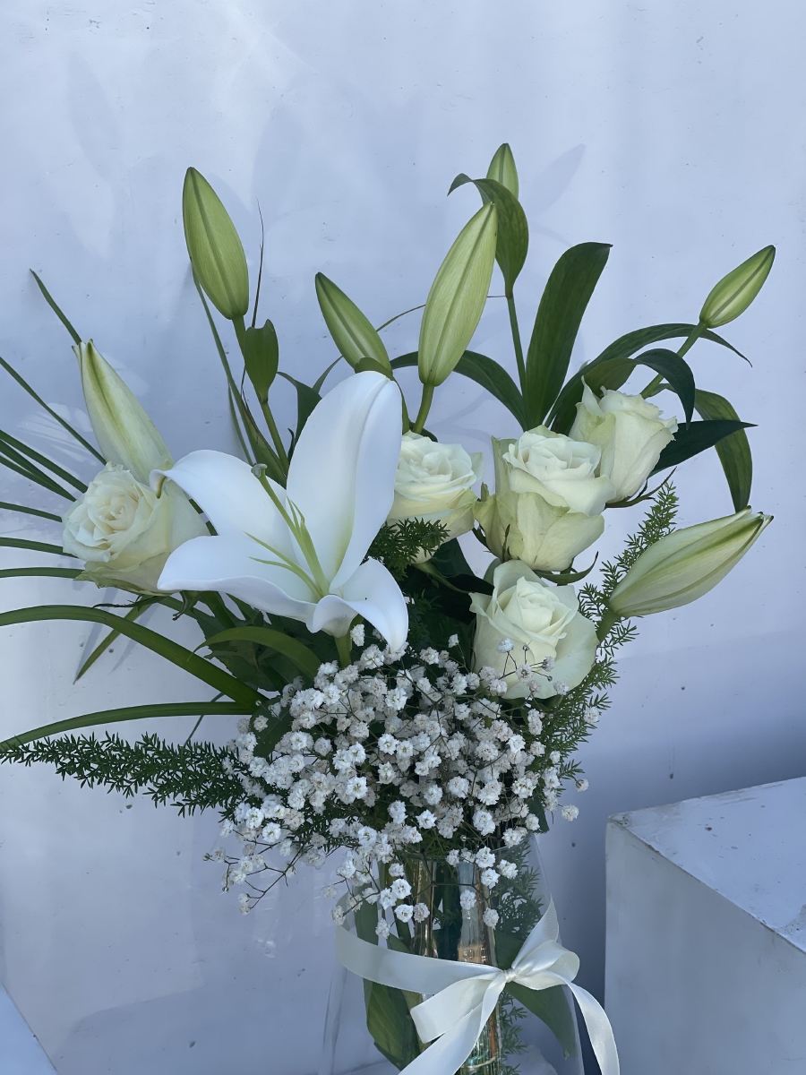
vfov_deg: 30.3
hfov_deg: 22.9
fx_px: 1987
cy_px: 538
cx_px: 403
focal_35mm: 64
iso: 20
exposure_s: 1/329
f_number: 2.2
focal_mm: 7.5
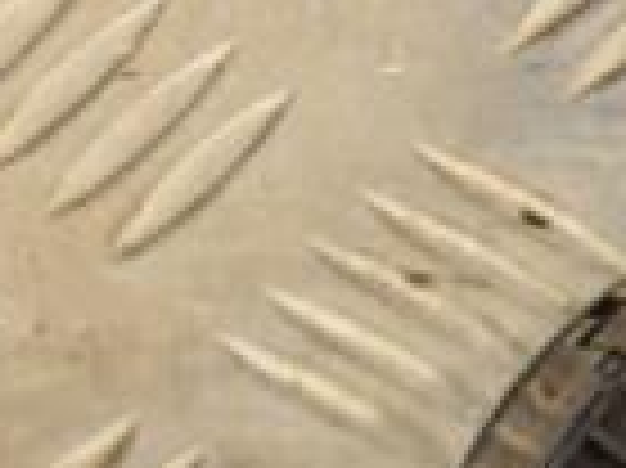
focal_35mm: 435
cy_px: 680
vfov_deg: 3.4
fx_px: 7860
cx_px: 860
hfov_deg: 4.5
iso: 800
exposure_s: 1/80
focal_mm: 70
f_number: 5.3
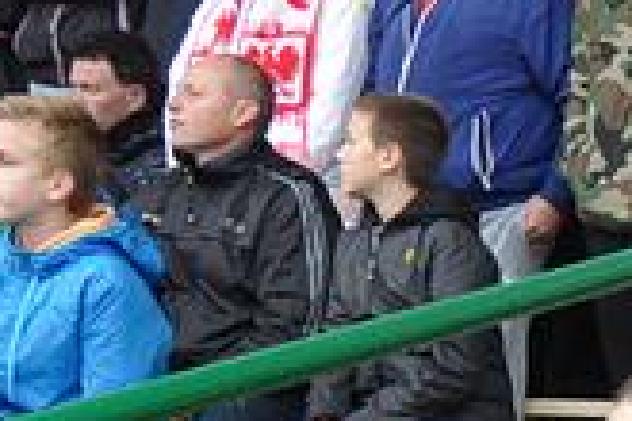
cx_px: 1478
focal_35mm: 185
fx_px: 3248
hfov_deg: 9.9
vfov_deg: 7.0
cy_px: 993
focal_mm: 24
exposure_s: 1/125
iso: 1000
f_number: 5.6
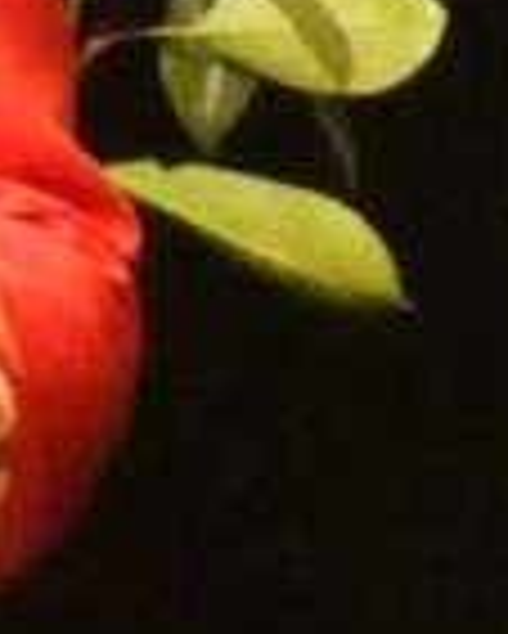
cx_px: 447
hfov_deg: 0.6
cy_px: -387
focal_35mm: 2591
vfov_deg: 0.7
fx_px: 48642
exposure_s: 1/60
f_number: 5.6
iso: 3200
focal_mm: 62.7
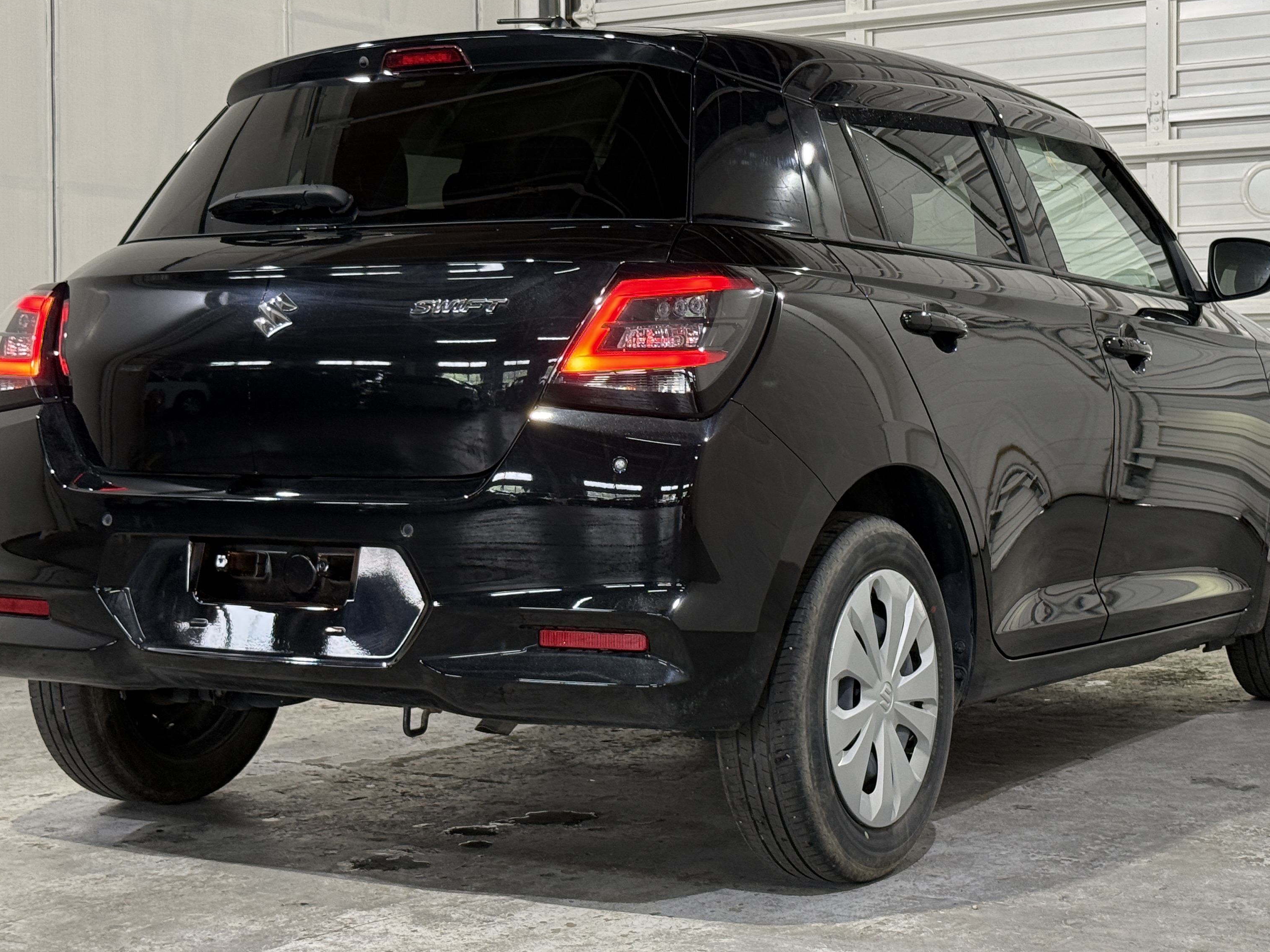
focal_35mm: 64
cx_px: 661
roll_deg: +0.5
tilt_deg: -0.2
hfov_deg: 30.3
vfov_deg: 22.9
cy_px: 395
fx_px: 2348
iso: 125
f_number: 1.78
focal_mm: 6.76
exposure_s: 1/60
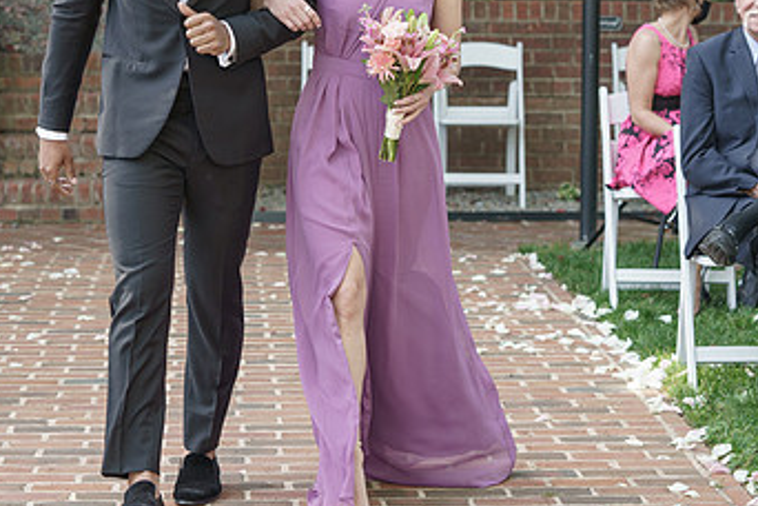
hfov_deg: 16.2
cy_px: 158
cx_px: 272
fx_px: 2653
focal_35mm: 126
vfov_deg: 10.9
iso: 250
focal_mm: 70
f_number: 4
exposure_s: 1/200
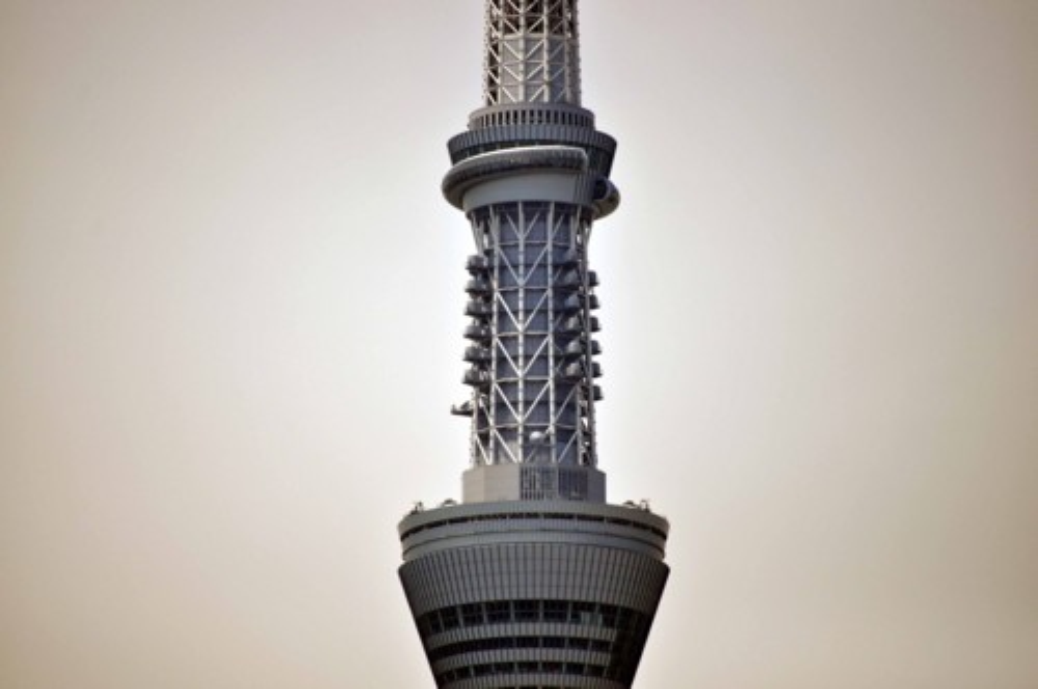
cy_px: 344
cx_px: 519
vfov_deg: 4.6
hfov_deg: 6.9
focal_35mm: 300
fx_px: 8639
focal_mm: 200
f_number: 5.6
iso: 200
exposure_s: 1/2000
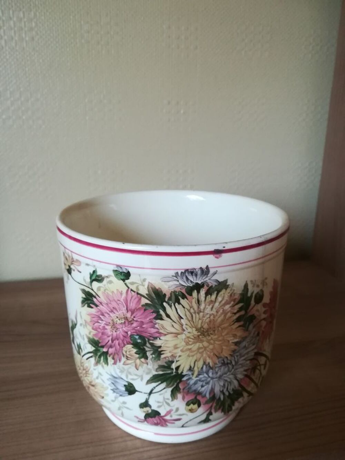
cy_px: 230
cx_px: 172
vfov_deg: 67.3
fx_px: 345
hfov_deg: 53.1
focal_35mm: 26
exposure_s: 1/25
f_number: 2.2
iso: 320
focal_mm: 3.83
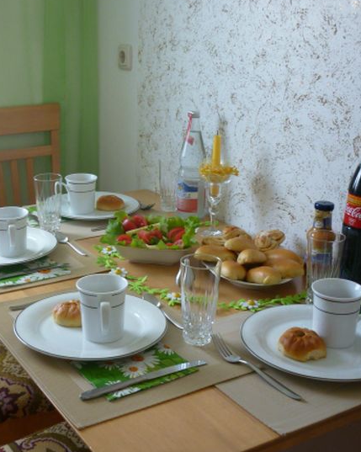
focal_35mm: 48
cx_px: 125
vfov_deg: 38.8
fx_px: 642
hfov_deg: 31.2
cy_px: 226
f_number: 2.8
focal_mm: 5.5
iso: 200
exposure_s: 1/60
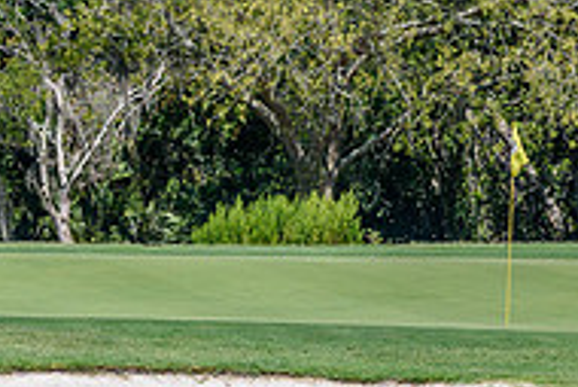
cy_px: 343
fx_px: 10299
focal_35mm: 641
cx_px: 3
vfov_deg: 2.1
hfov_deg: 3.2
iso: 280
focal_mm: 140
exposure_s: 1/2000
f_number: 5.6
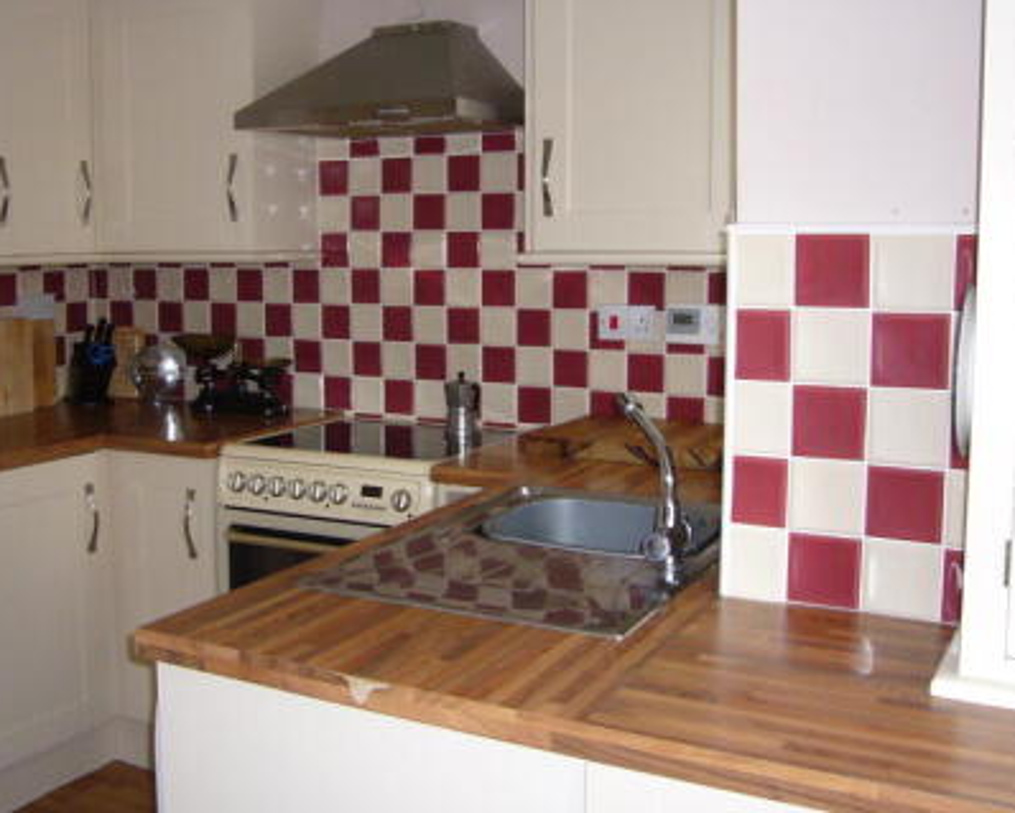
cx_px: 389
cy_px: 371
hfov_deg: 45.4
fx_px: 1202
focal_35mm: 40
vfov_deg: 37.4
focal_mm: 4.6
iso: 125
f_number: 2.8
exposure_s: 1/30
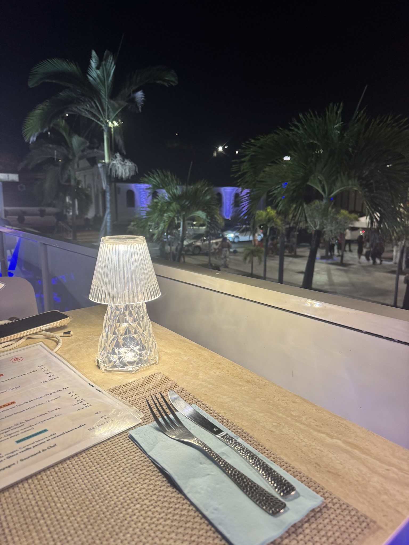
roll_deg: -0.7
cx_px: 204
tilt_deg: -10.0
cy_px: 272
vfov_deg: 71.6
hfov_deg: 56.8
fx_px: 378
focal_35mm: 24
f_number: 1.78
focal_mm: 6.76
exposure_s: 1/50
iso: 160
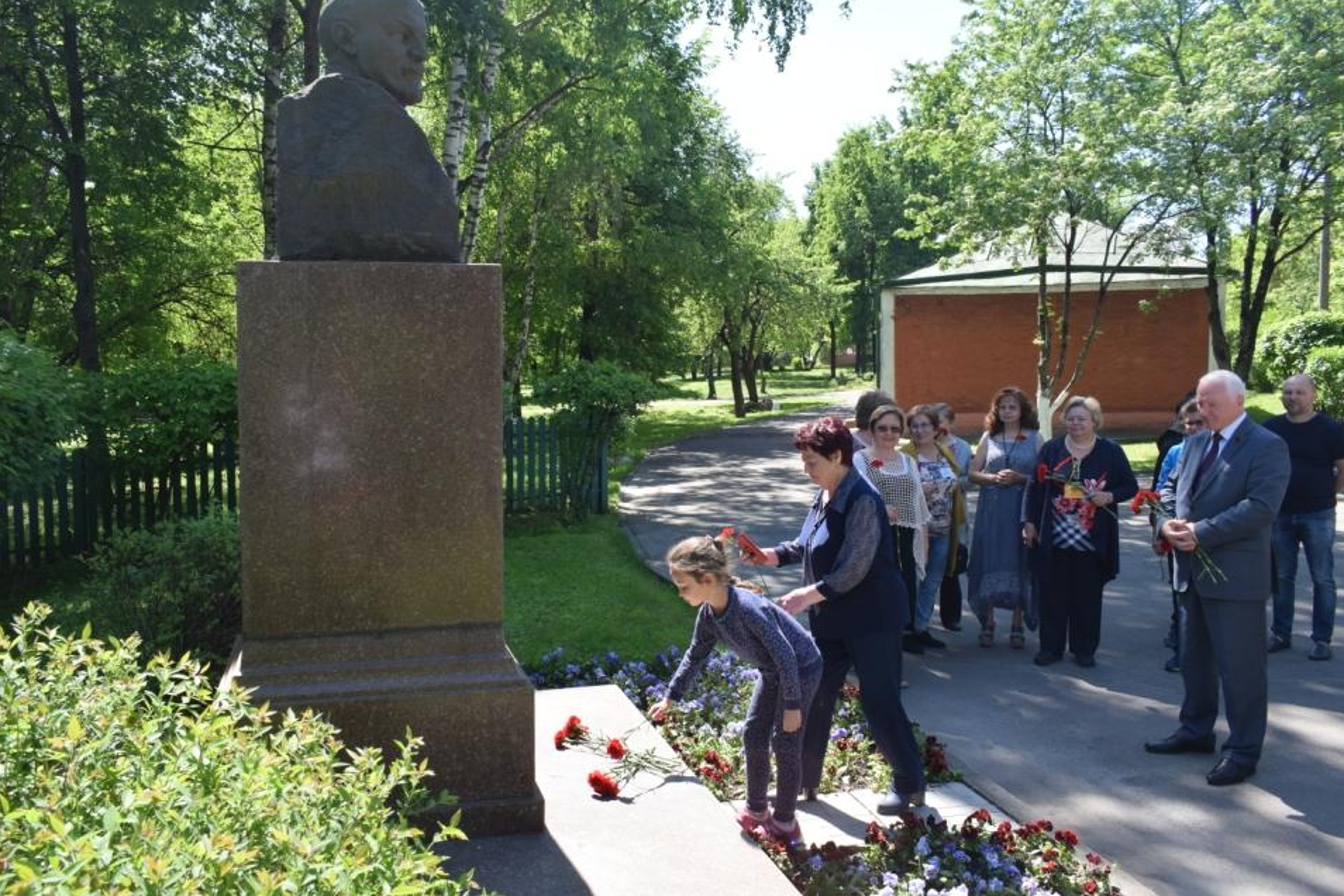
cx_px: 649
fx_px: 1083
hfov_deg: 63.6
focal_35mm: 29
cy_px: 432
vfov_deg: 45.0
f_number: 8
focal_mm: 18
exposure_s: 1/250
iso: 320
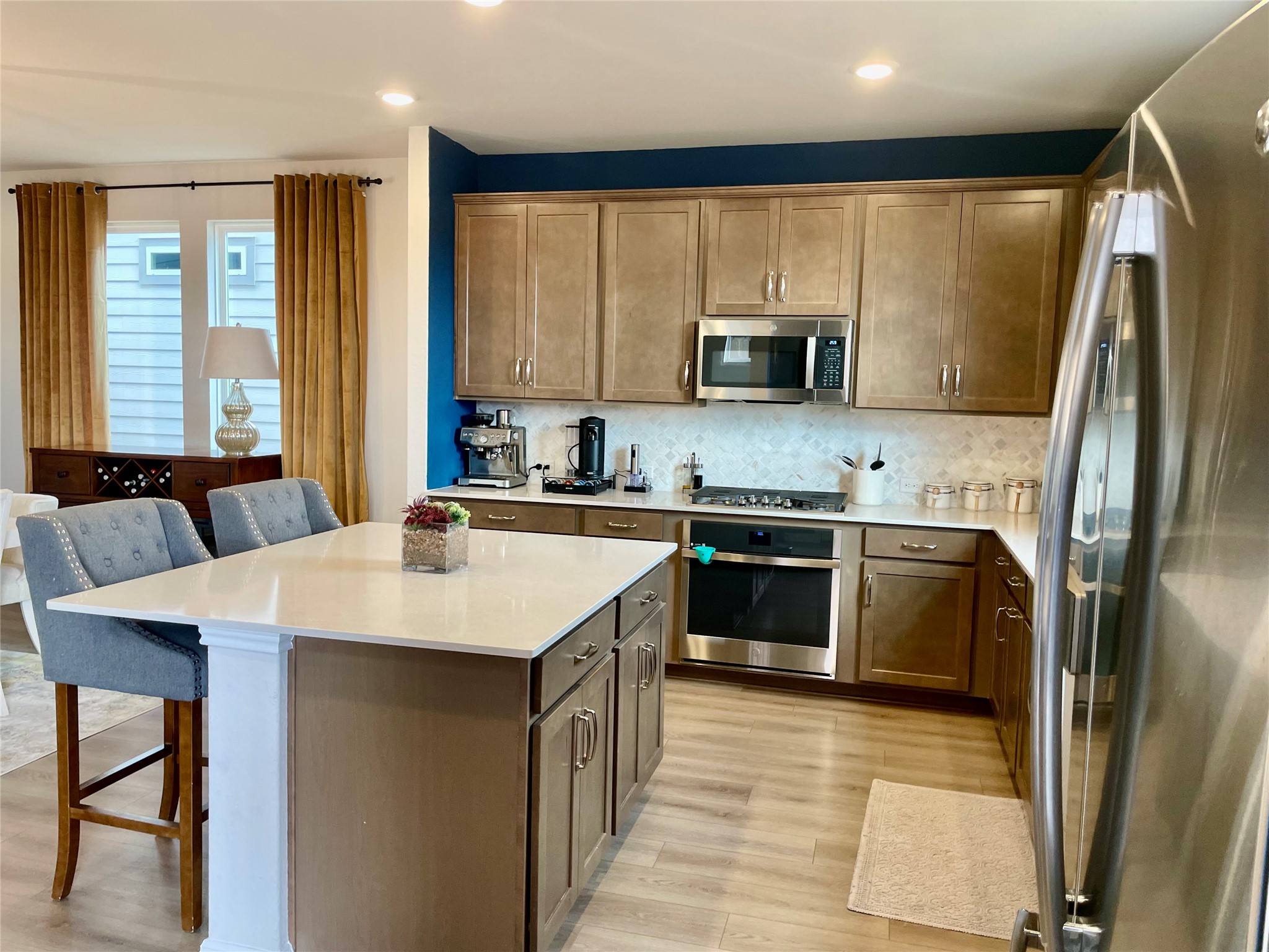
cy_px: 476
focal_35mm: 26
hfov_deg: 67.3
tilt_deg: -4.3
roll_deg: -1.3
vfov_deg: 53.1
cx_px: 634
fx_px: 953
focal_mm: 4.2
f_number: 1.6
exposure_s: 1/120
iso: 125
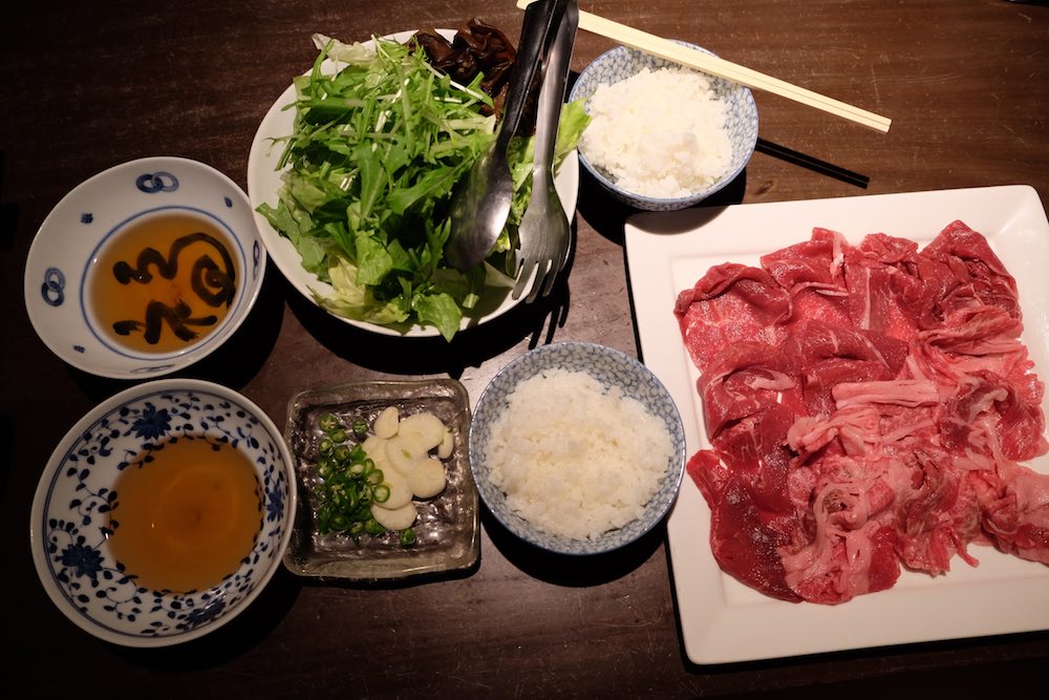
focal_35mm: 27
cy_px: 350
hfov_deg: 67.4
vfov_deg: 47.9
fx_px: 787
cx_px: 524
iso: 640
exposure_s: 1/60
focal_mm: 18
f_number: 2.8
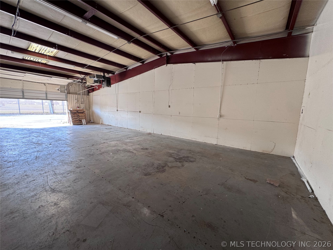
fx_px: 135
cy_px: 125
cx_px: 166
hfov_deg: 102.1
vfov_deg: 85.7
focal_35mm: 14
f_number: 2.2
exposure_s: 1/99
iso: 100
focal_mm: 2.22
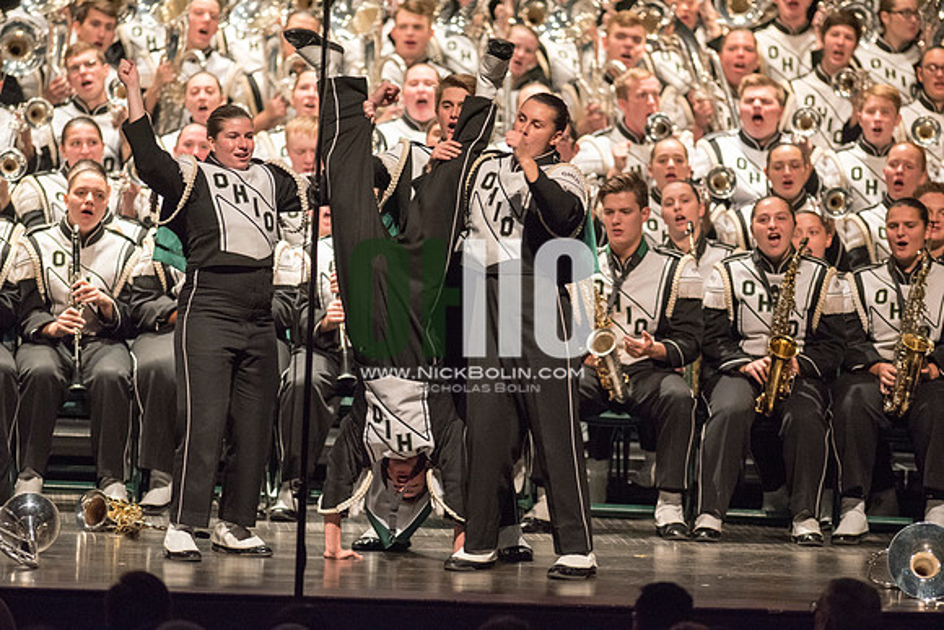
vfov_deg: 4.6
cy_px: 315
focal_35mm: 300
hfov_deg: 6.9
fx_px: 7868
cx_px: 472
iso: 4000
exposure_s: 1/500
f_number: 2.8
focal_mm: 300
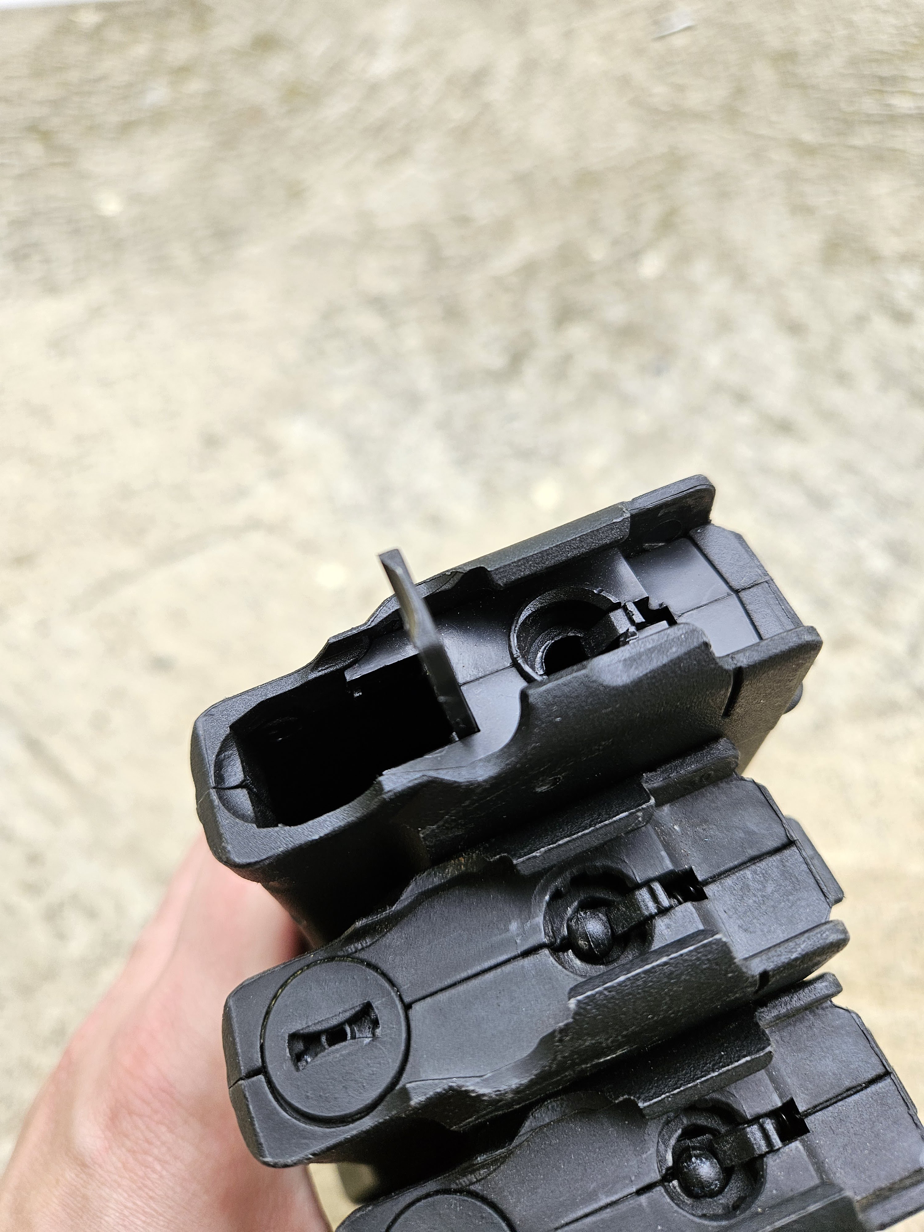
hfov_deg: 58.9
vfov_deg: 73.9
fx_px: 819
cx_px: 462
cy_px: 616
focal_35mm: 23
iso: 80
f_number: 1.8
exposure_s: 1/769
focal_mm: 5.4
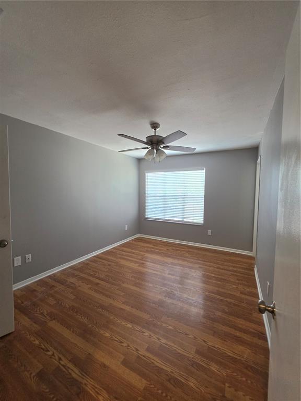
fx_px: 151
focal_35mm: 13
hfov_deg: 89.9
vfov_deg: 106.2
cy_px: 200
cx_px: 150
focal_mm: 2.2
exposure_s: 1/120
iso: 200
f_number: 1.9
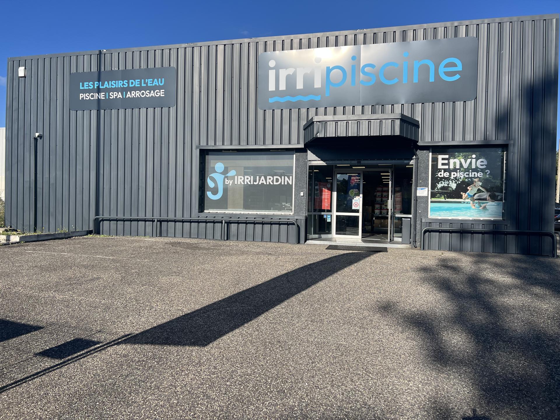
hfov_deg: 67.3
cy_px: 210
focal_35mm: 26
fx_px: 421
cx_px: 280
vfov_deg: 53.1
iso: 50
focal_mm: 5.7
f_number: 1.5
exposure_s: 1/4274
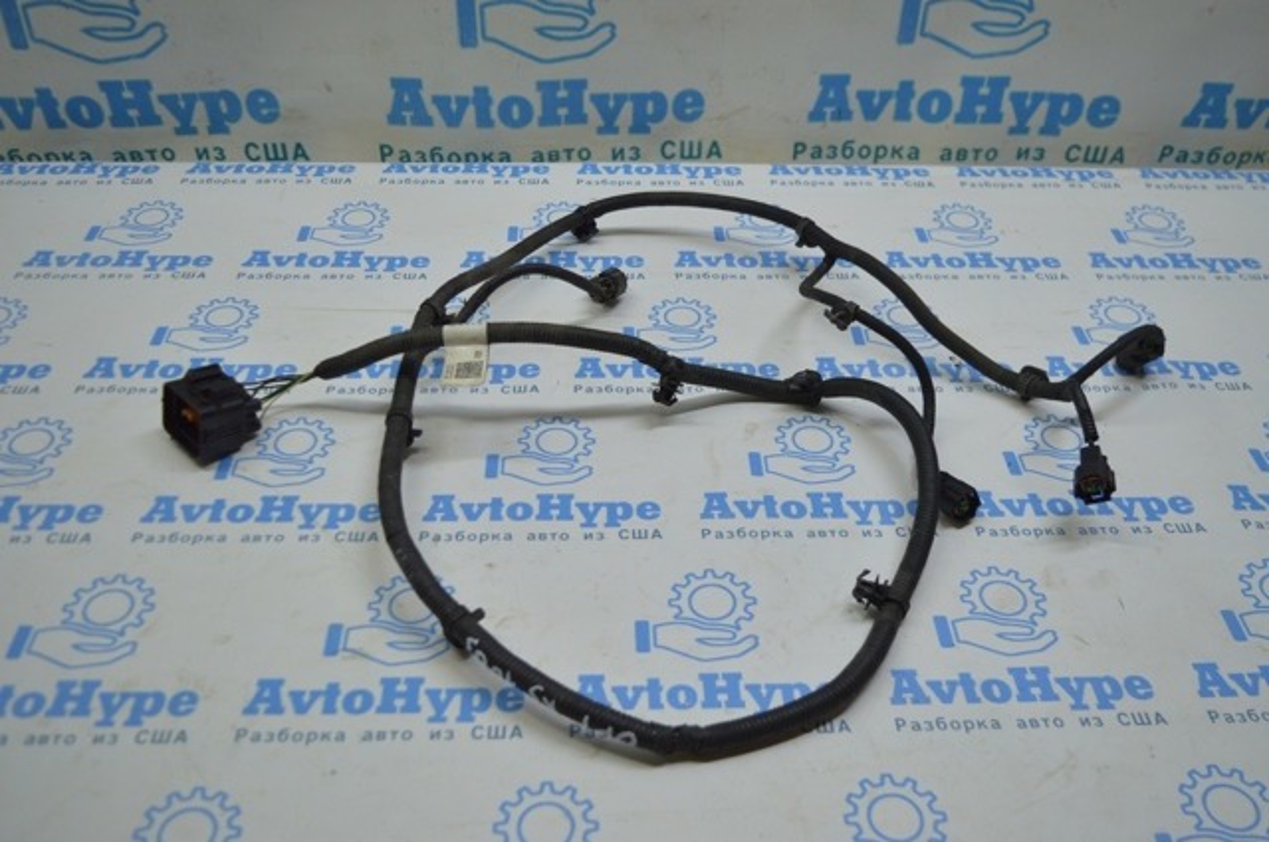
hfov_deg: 55.2
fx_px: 1215
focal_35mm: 34
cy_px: 421
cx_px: 634
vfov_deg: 38.3
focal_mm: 23
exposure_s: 1/160
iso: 400
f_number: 3.8
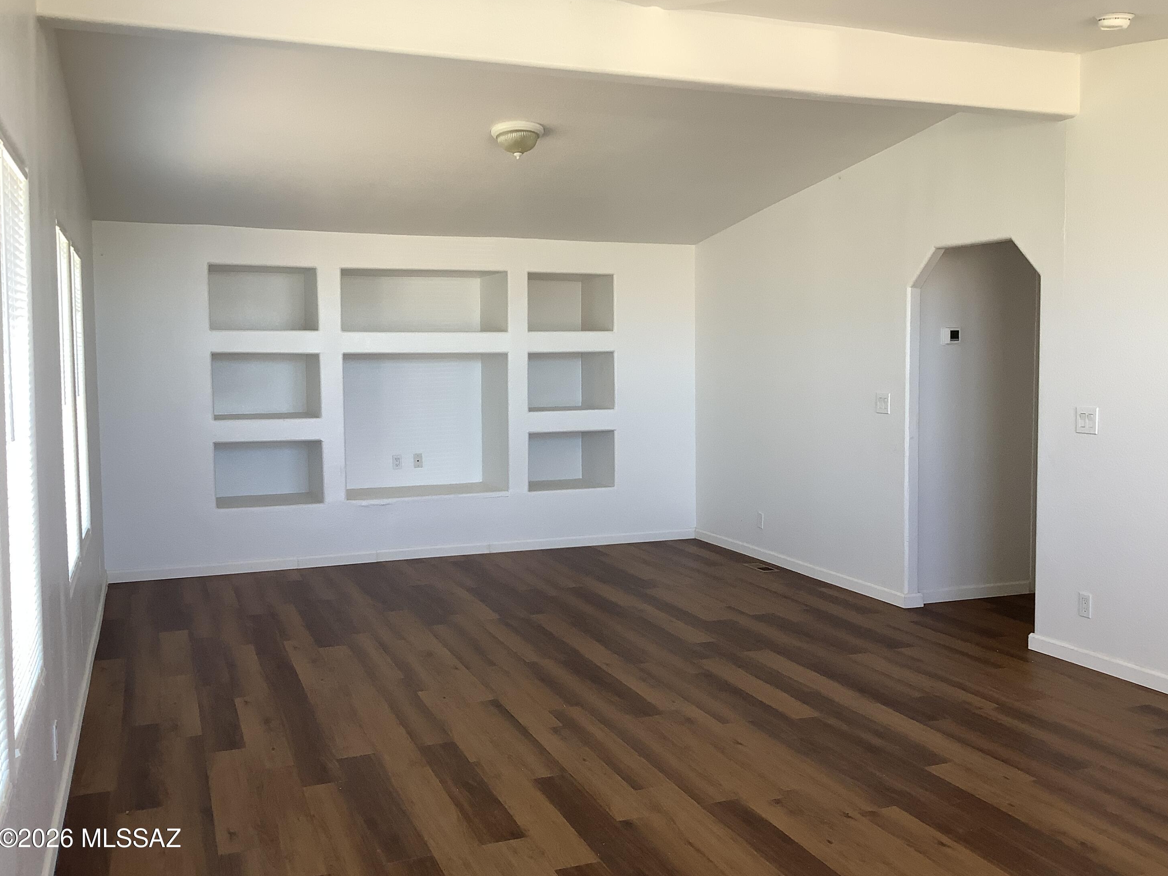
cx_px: 599
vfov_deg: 44.2
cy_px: 428
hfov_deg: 56.8
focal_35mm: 32
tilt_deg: -5.0
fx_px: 1080
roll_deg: +0.5
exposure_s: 1/60
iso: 50
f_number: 2.4
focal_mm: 3.3
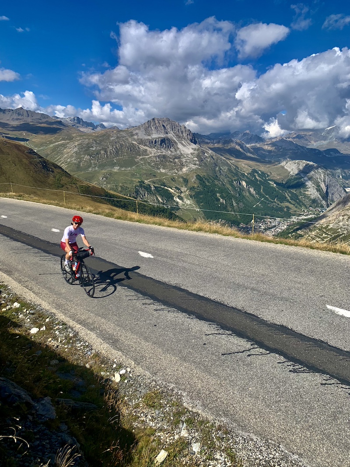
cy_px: 234
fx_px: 351
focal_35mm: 26
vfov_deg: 67.3
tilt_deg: -10.1
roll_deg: -1.0
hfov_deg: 53.1
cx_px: 175
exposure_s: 1/2994
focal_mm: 4.25
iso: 25
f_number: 1.8
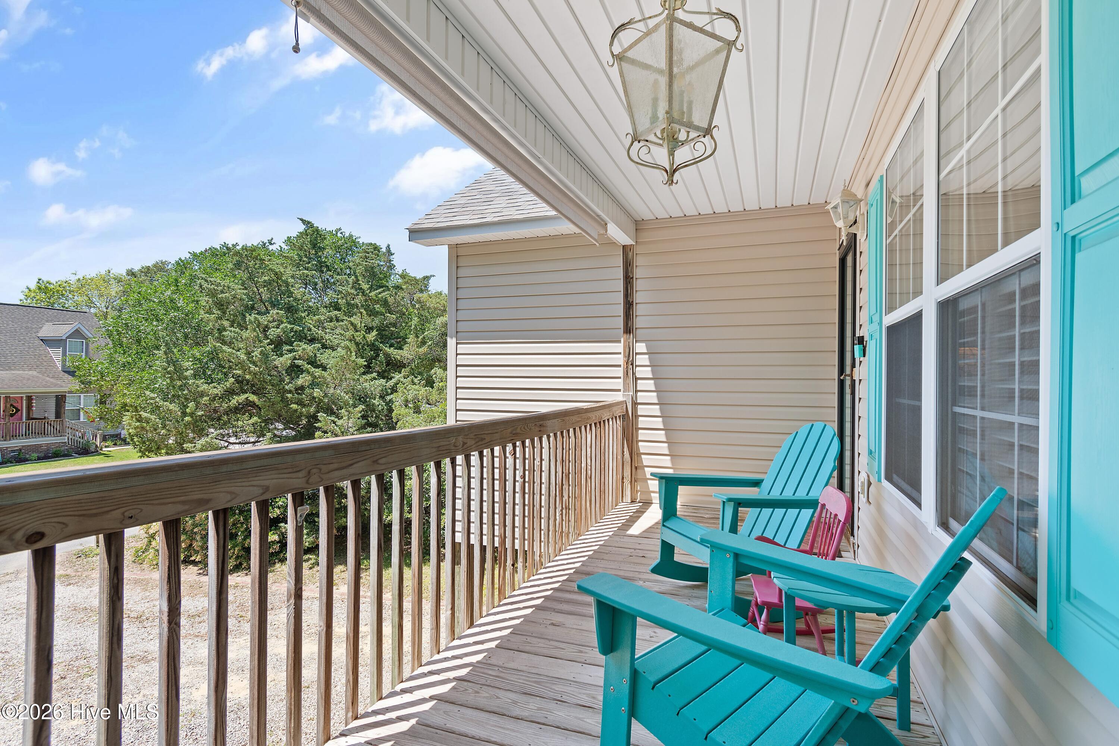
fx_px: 559
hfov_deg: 90.0
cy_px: 373
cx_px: 560
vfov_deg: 67.4
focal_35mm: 18
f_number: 4.8
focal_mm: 12
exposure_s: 1/50
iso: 100
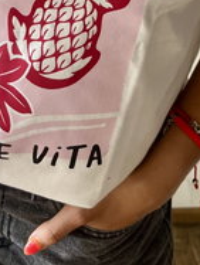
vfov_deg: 22.6
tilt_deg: -4.2
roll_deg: +0.3
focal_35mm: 74
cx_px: 109
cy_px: -104
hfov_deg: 20.0
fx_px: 568
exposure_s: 1/121
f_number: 1.6
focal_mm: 5.1
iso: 125
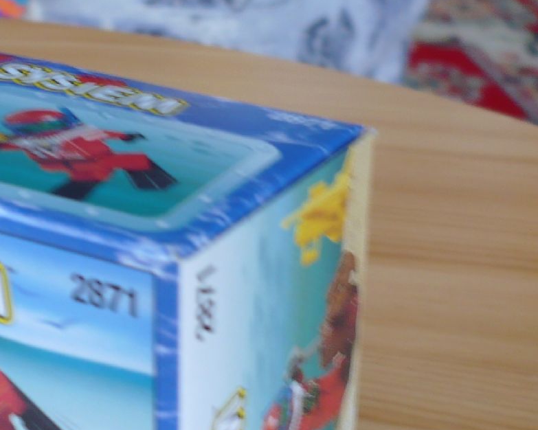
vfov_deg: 17.8
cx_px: 171
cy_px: 307
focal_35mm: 86
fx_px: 1369
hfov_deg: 22.1
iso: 100
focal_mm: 5.8
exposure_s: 1/20
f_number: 2.8
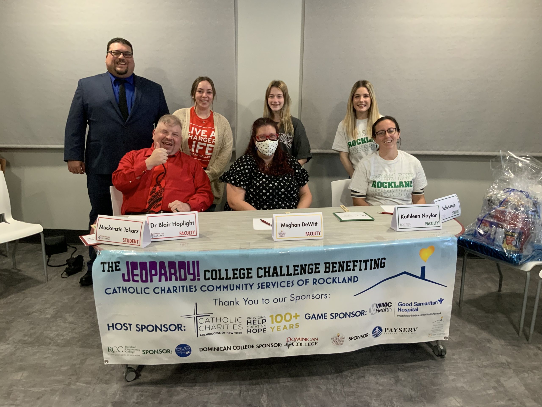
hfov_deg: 61.7
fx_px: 454
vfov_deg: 48.2
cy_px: 204
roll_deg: -0.2
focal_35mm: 29
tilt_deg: -13.6
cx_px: 271
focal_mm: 3
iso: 200
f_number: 1.8
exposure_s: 1/60
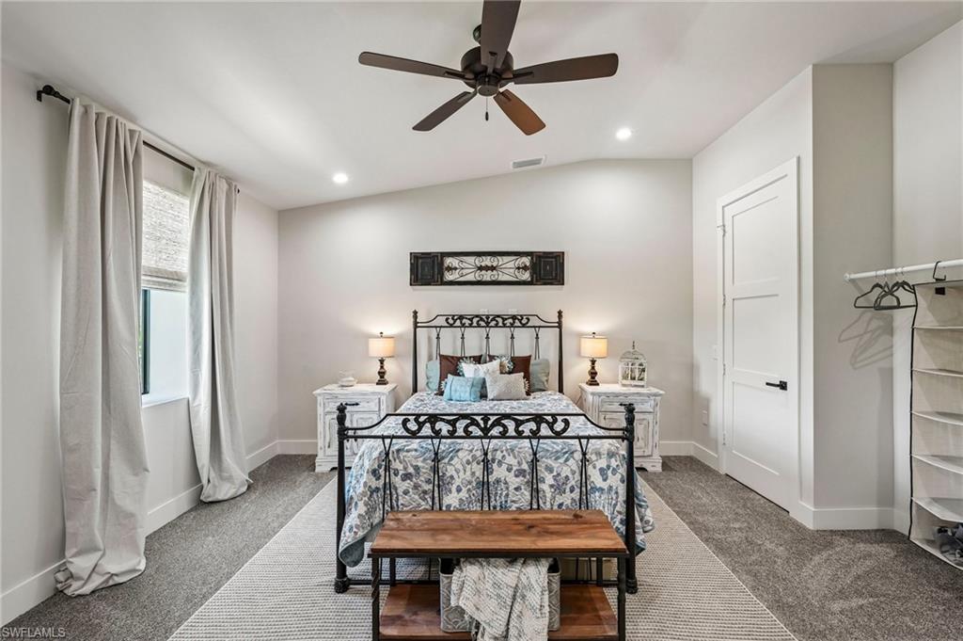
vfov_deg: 72.0
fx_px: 441
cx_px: 482
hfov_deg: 95.0
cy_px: 320
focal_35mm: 16
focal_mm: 16.5
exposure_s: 1/13
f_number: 8
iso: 400
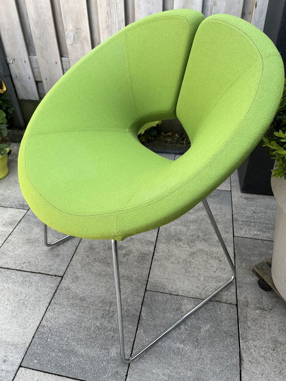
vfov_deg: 67.3
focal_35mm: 26
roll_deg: -0.5
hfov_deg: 53.0
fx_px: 287
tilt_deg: -39.1
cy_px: 190
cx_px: 143
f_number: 1.6
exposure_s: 1/442
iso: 50
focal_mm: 5.1
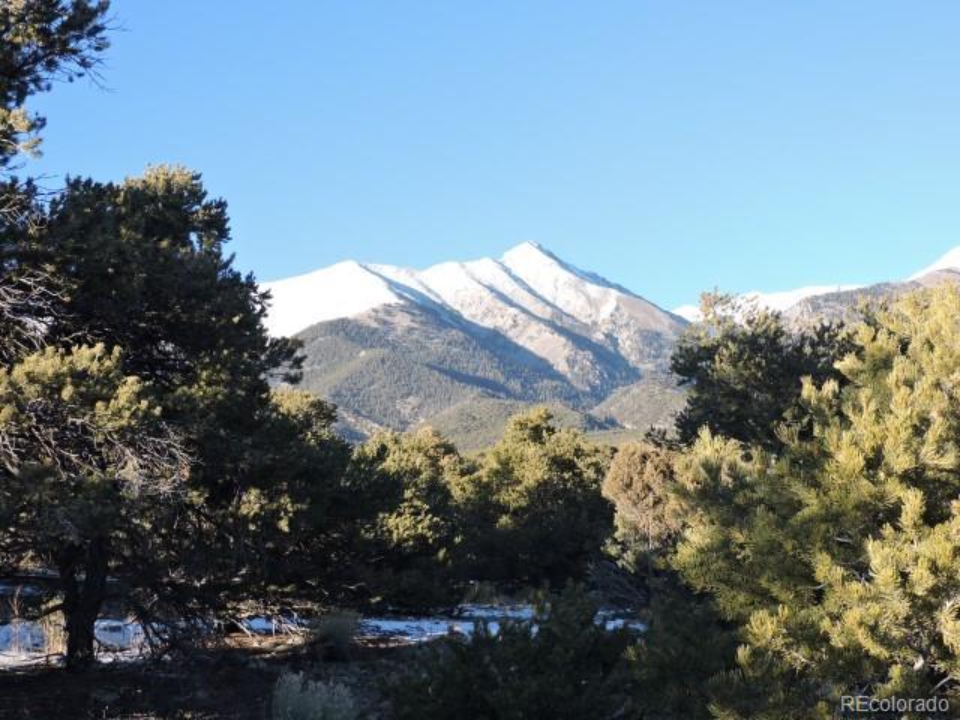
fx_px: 1387
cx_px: 480
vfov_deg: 29.1
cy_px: 360
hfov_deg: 38.2
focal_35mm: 50
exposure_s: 1/250
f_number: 3.6
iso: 100
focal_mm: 8.9
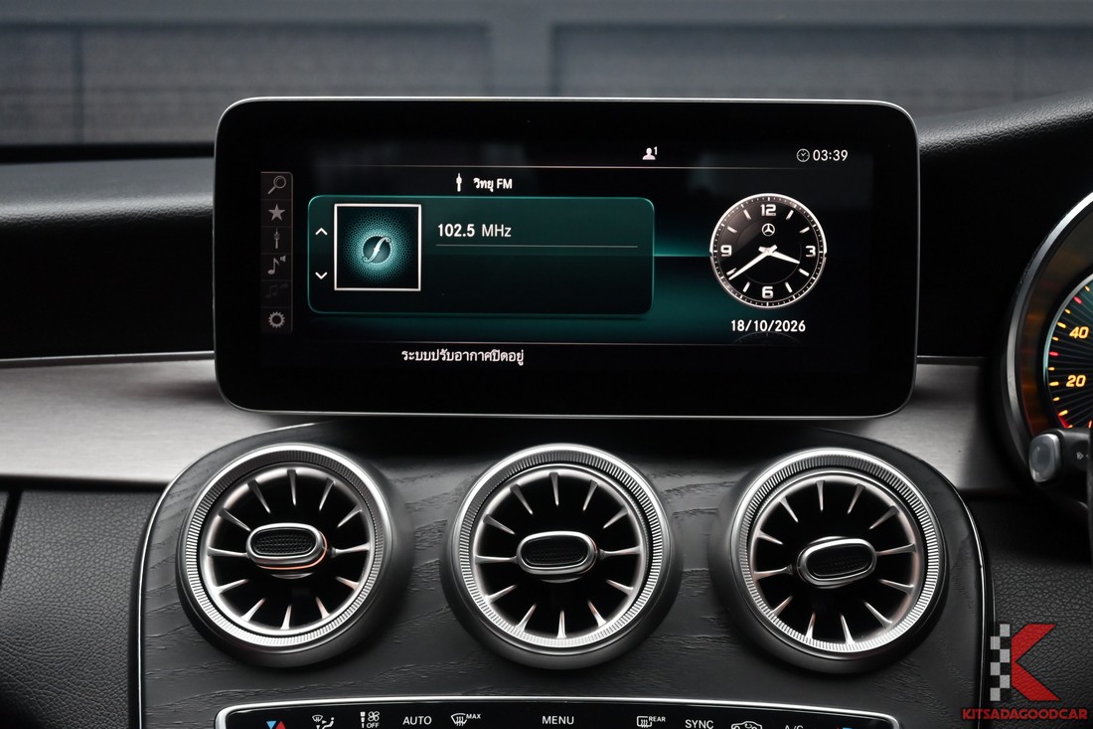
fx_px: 2125
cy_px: 364
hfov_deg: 28.8
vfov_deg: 19.5
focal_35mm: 70
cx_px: 546
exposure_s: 1/45
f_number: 6
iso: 1100
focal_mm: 47
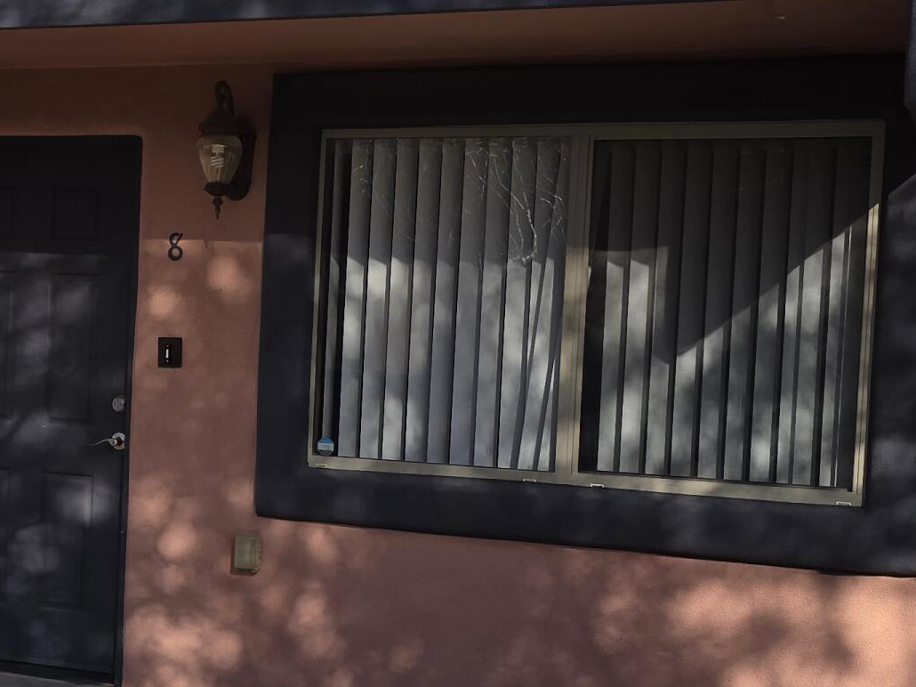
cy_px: 383
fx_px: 1773
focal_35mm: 67
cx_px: 100
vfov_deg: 21.9
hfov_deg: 27.9
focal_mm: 6.3
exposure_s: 1/633
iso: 12
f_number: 1.7
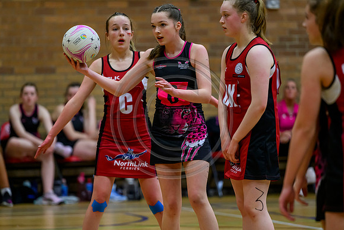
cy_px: 128
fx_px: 2227
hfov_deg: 8.8
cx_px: 158
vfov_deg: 5.9
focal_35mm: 233
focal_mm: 200
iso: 4000
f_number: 3.2
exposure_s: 1/800
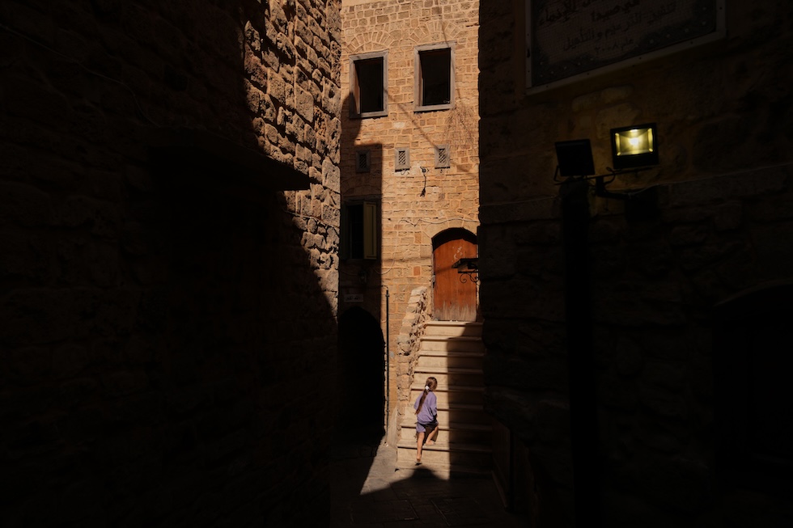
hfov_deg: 73.8
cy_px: 264
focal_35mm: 24
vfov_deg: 53.1
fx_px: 529
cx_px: 396
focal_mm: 24
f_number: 2.8
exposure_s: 1/3200
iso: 100
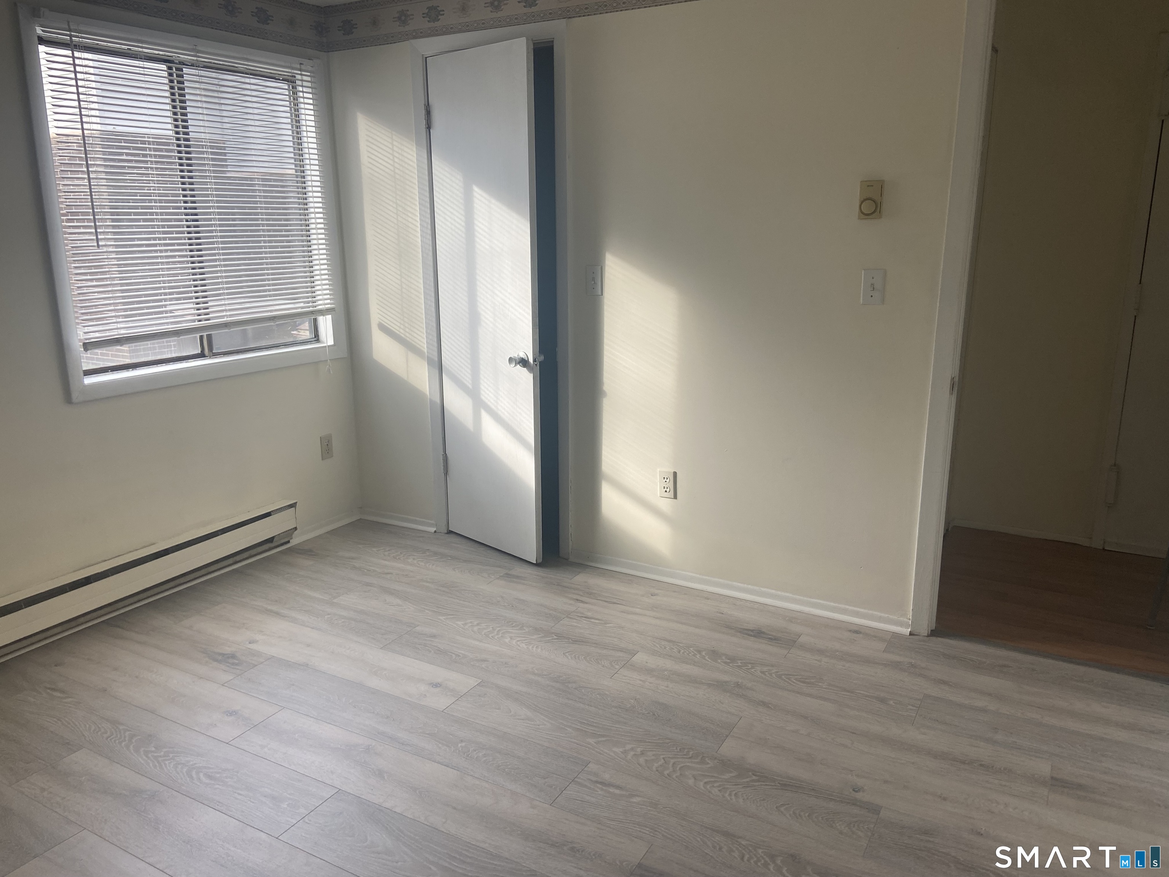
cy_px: 438
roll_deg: +1.0
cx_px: 584
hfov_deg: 67.3
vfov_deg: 53.1
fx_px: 878
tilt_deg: -15.1
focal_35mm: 26
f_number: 1.8
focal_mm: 4.25
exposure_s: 1/122
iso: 50
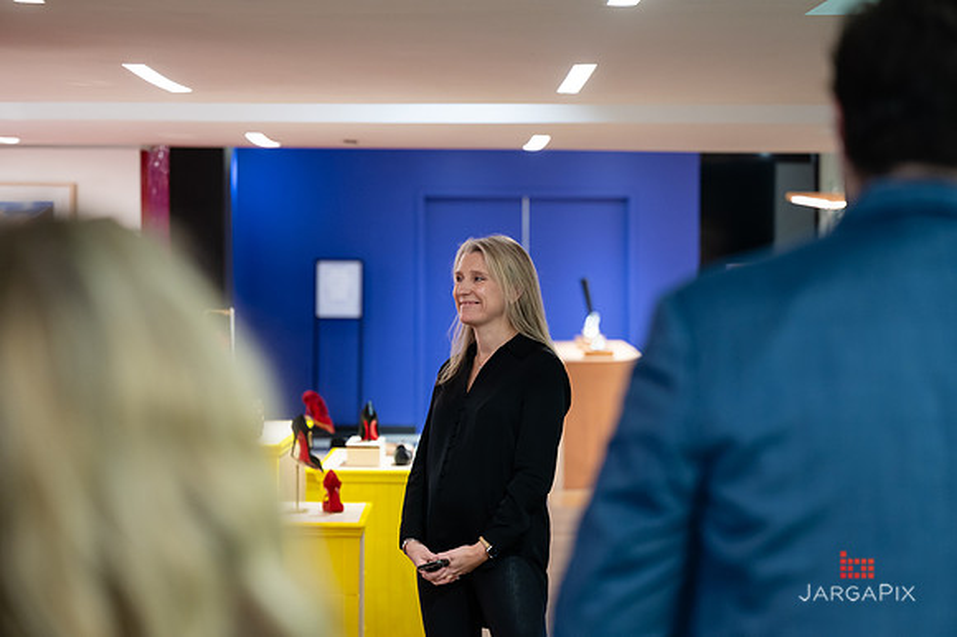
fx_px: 2387
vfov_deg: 15.2
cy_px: 318
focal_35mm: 90
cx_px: 478
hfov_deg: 22.7
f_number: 3.2
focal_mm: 87
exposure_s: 1/160
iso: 1250
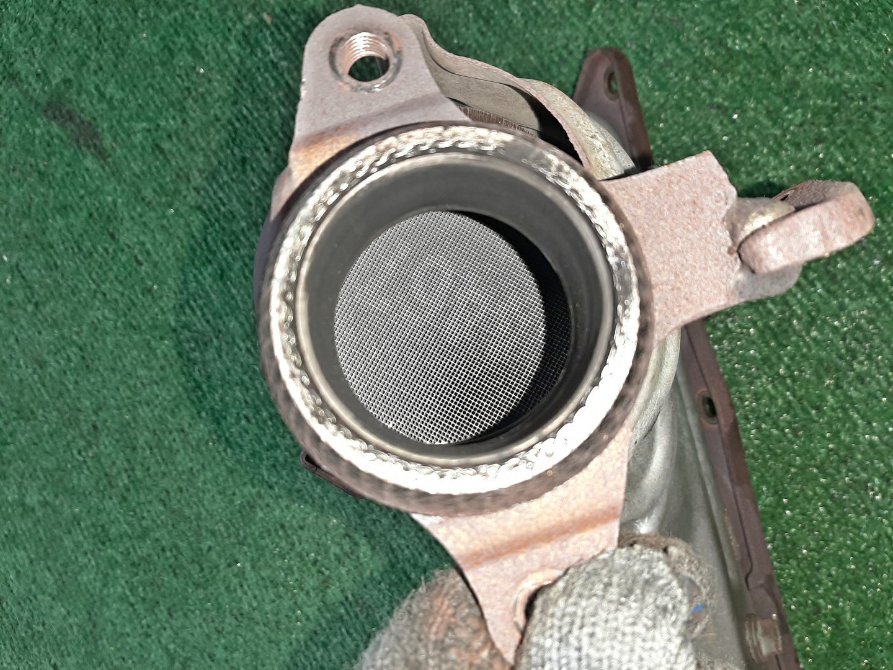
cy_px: 335
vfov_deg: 53.1
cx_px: 446
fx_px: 671
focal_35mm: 26
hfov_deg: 67.3
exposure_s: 1/33
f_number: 1.7
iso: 179
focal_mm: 3.93
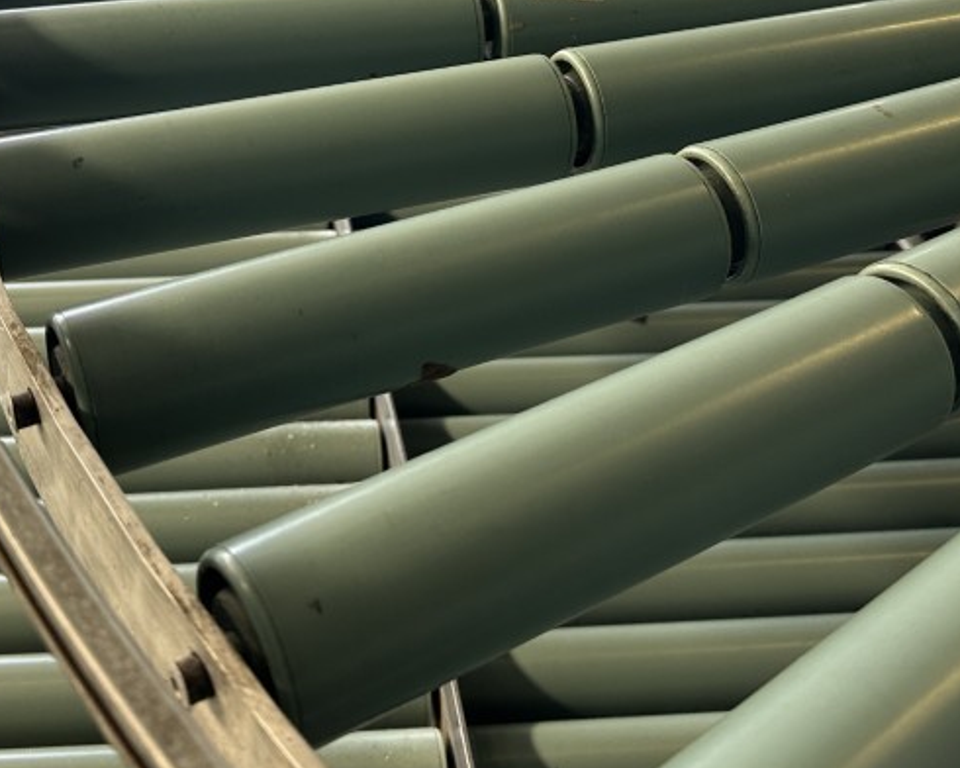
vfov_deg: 29.4
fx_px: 1392
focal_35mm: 49
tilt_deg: -22.8
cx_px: 319
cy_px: 53
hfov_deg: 37.6
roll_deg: -0.1
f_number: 1.78
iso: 80
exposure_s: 1/100
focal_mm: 6.86
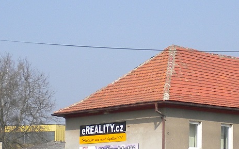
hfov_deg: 15.2
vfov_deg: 9.5
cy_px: 167
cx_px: 188
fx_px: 892
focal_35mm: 137
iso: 80
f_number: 4.9
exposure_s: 1/462
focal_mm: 7.4
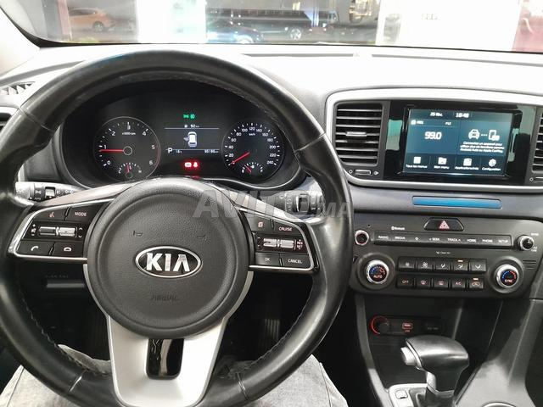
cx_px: 272
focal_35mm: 26
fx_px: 408
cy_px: 204
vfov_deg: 53.1
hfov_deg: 67.3
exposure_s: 1/20
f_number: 1.8
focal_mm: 3.98
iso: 1000
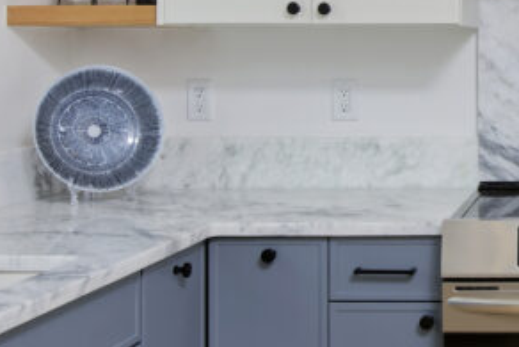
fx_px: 1067
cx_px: 590
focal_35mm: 74
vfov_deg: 18.3
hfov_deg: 25.1
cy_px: 62
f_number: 13
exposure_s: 1/200
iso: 800
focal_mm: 18
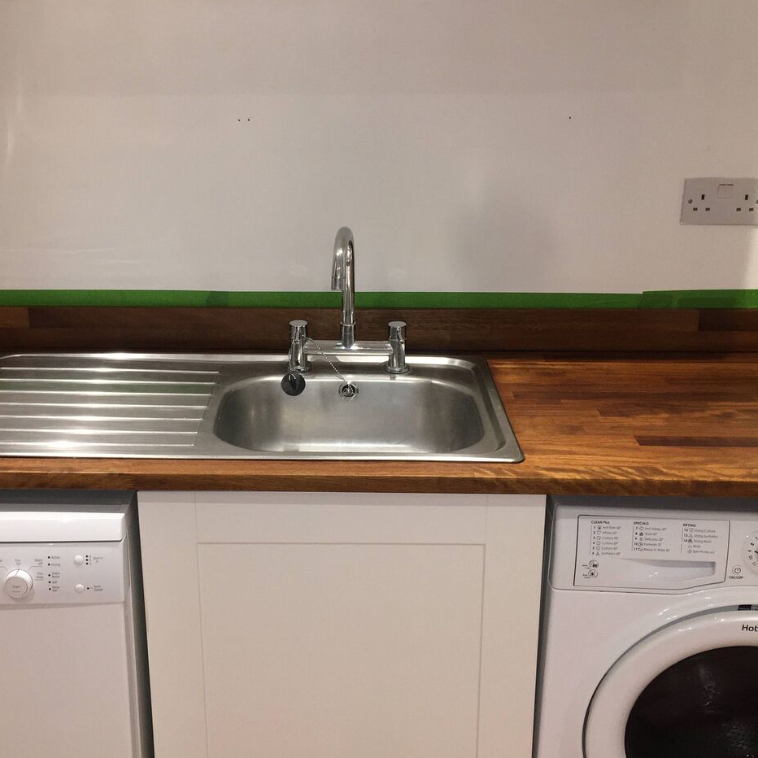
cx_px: 301
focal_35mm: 44
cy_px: 395
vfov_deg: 38.3
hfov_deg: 38.2
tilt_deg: -18.1
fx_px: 1090
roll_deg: -0.8
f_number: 2.2
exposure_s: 1/33
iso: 64
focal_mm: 4.15
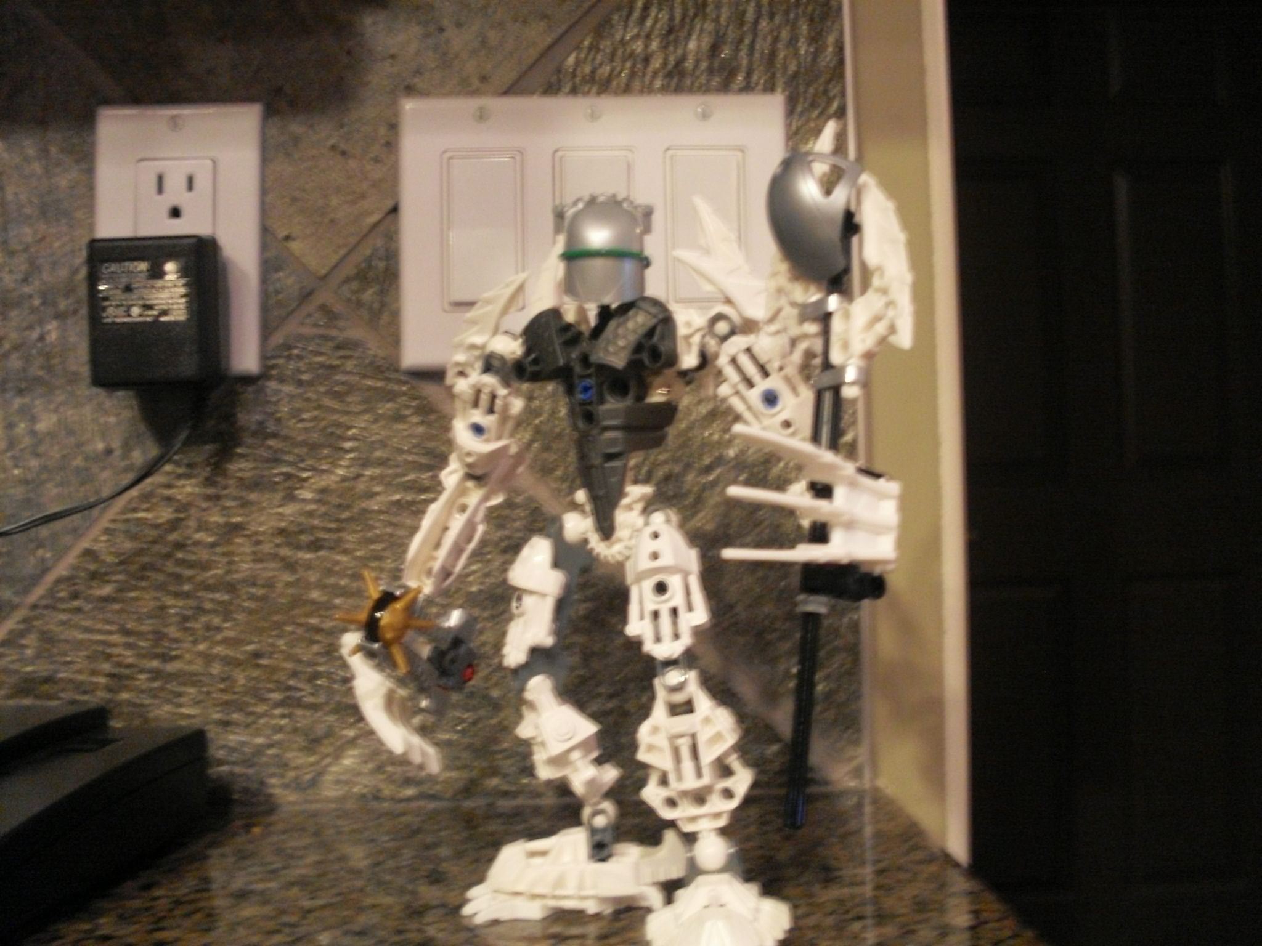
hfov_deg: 49.0
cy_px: 473
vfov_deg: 37.7
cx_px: 631
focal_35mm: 38
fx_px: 1385
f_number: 2.8
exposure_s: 1/6
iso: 400
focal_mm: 6.3
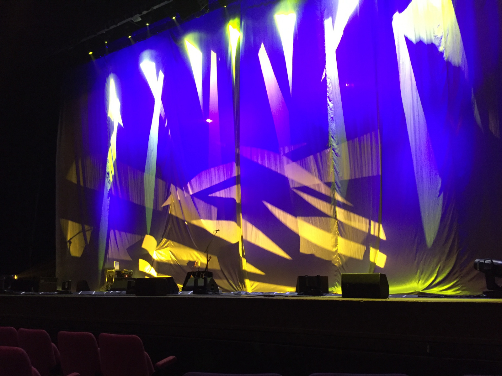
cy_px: 188
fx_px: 421
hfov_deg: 61.7
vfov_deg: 48.2
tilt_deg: +14.7
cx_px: 251
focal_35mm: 29
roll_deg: -0.3
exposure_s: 1/25
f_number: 2.2
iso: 250
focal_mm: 4.15
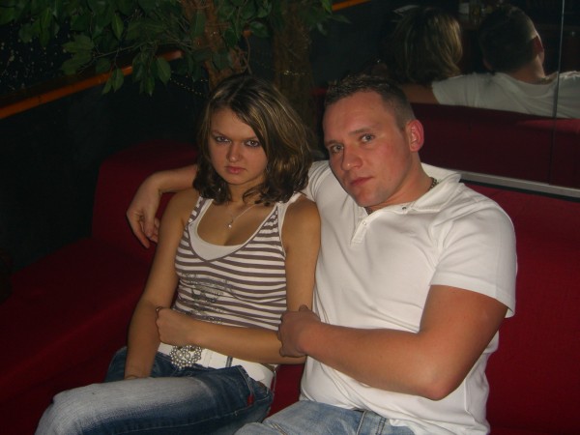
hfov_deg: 49.0
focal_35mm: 38
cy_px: 218
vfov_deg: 37.7
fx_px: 637
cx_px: 290
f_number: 2.8
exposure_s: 1/60
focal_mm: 7.9
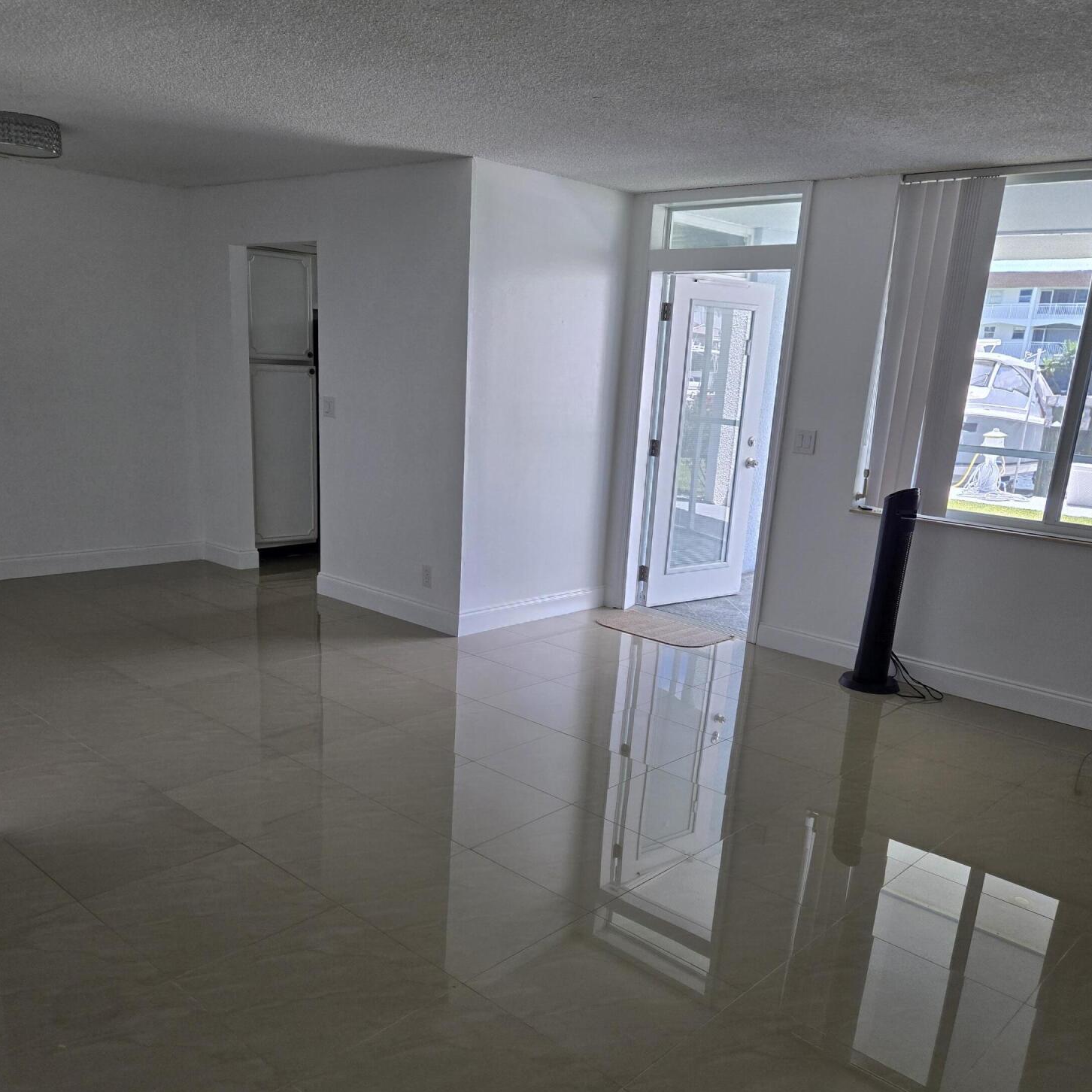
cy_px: 667
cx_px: 536
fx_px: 999
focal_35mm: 28
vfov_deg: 56.8
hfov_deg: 57.3
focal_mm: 5.4
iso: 80
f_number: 1.8
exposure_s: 1/180
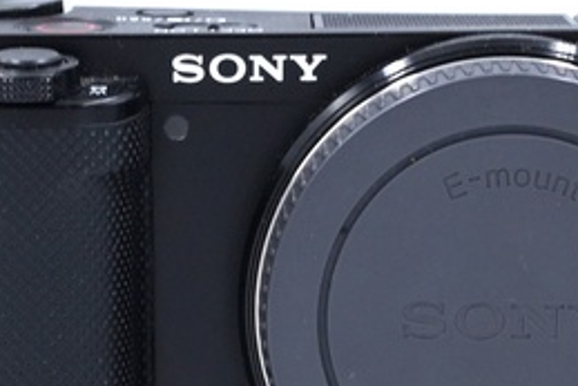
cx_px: 362
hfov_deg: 9.7
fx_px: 3406
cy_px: 215
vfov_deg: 6.5
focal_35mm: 212
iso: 800
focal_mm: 55
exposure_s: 1/125
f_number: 14
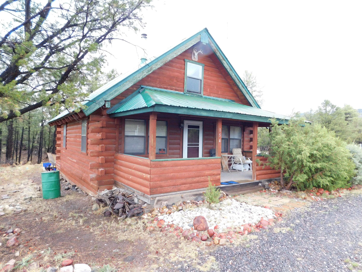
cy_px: 136
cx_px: 181
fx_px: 241
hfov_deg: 73.9
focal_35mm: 23
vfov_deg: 58.9
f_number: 3
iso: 125
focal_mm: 4
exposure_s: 1/50
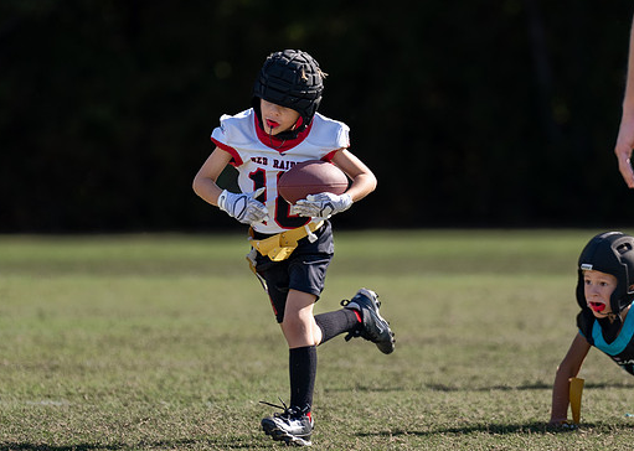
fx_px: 9157
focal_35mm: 509
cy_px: 171
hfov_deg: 4.0
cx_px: 390
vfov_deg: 2.8
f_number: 2.8
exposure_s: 1/1600
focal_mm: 200
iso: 100
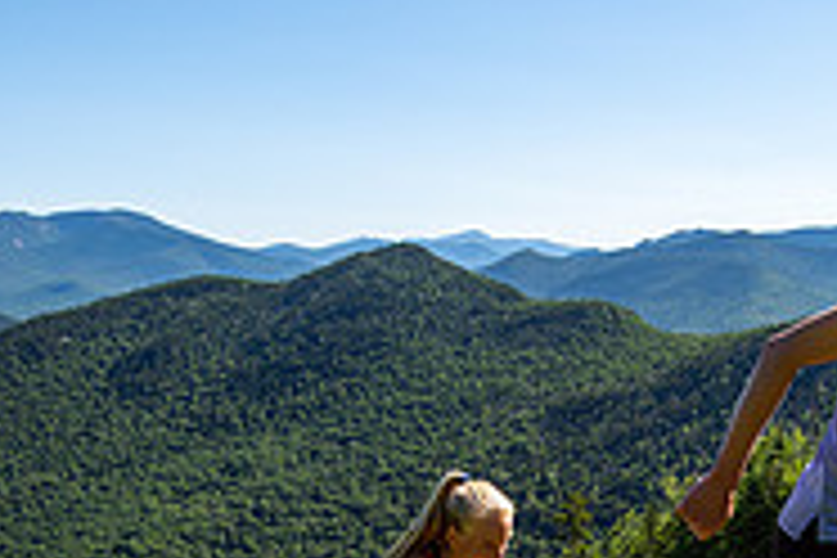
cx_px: 572
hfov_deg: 39.0
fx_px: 1162
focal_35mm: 50
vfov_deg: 25.3
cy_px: 590
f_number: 5
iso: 100
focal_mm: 16
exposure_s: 1/500
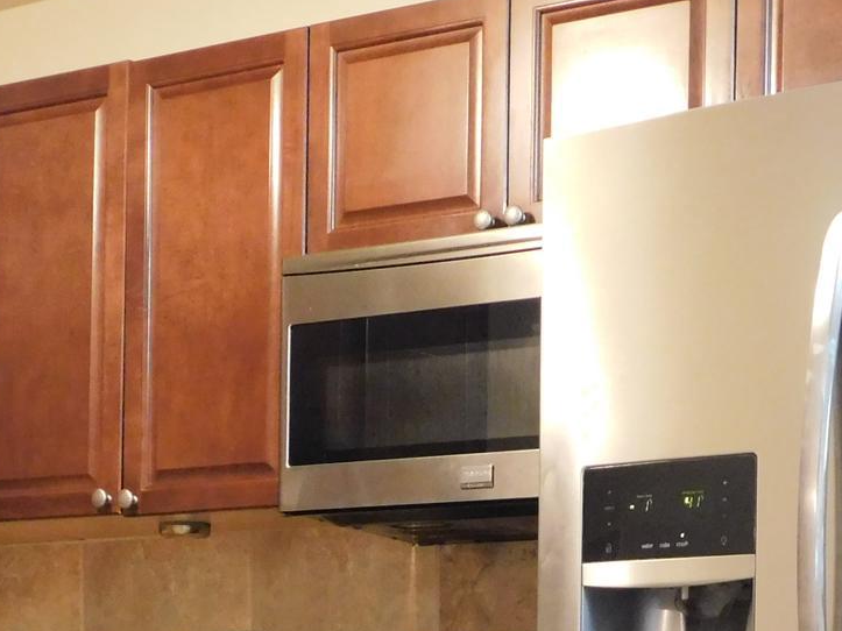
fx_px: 2481
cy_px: 829
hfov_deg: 19.3
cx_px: 432
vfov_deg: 13.9
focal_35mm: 102
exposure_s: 1/8
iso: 560
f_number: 3.5
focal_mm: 6.3
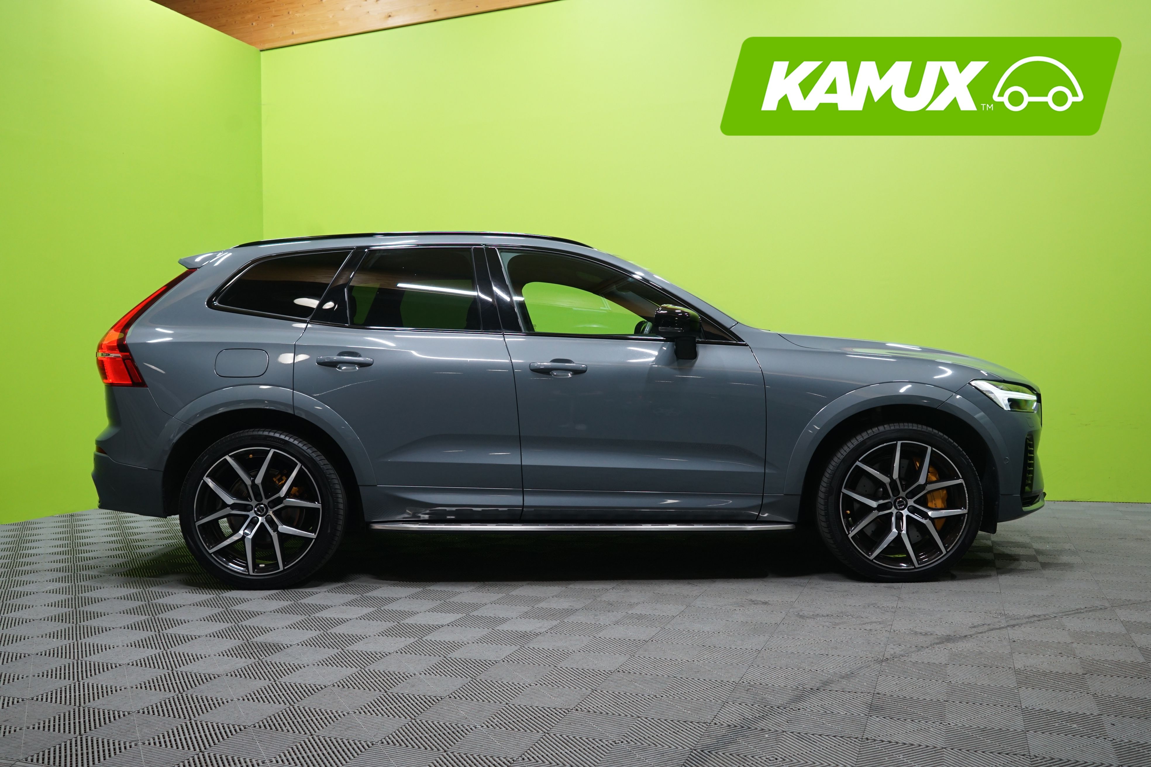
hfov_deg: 57.2
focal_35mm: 33
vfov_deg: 40.0
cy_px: 384
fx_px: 1055
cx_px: 576
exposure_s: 1/20
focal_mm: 33
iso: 800
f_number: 5.6
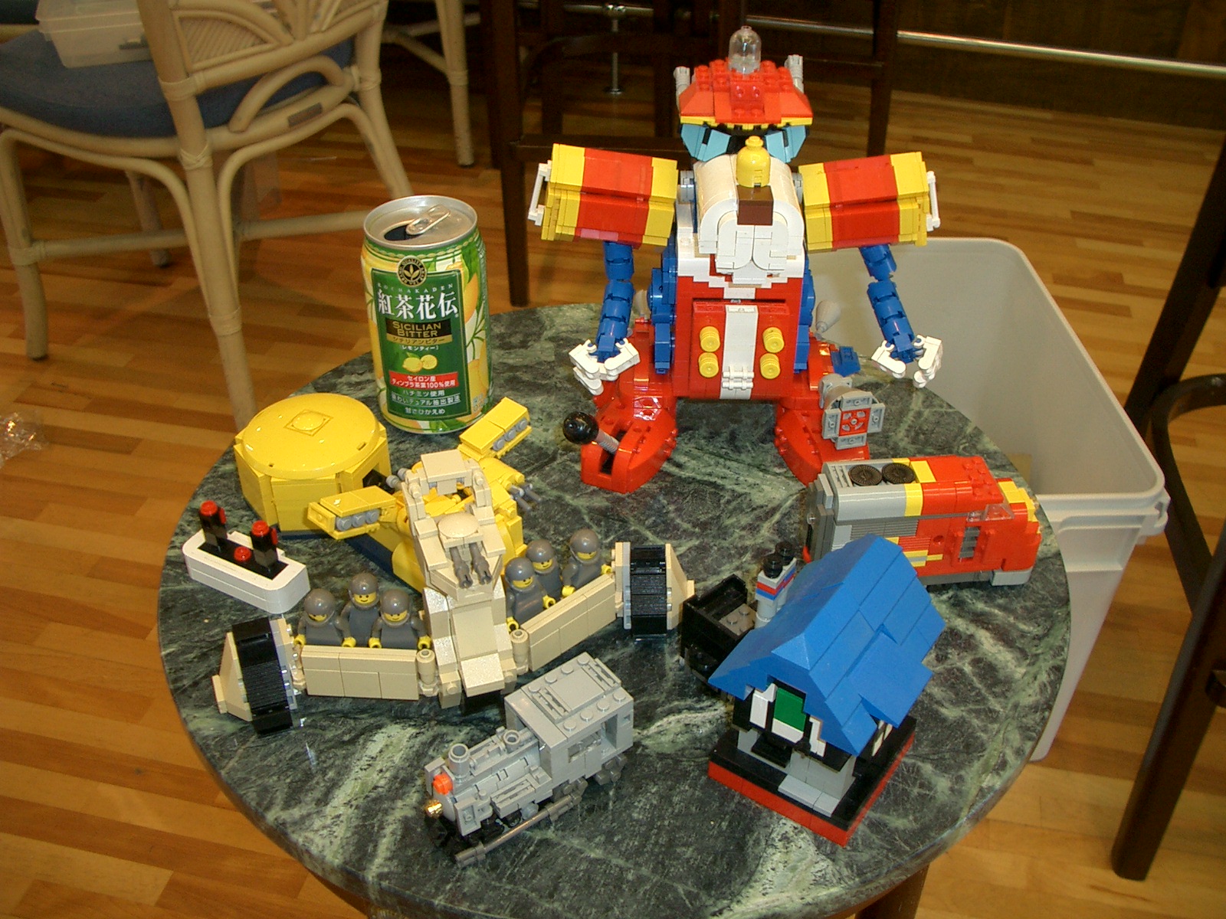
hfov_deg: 52.6
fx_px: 1240
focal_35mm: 35
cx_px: 613
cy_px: 460
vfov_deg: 40.7
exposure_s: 1/40
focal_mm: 5.8
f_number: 2.6
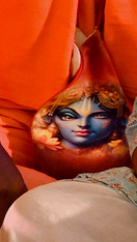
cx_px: -382
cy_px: -67
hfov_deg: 3.1
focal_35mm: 380
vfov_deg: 5.6
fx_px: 2449
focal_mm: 53
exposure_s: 1/60
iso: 1600
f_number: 5.6
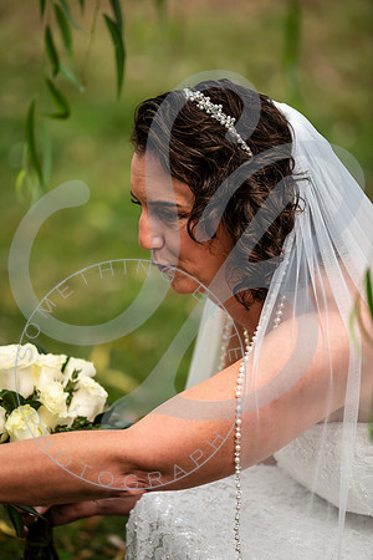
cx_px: 186
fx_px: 2720
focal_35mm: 175
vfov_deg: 11.7
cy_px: 280
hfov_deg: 7.8
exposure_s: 1/800
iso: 400
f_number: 2.8
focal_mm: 175
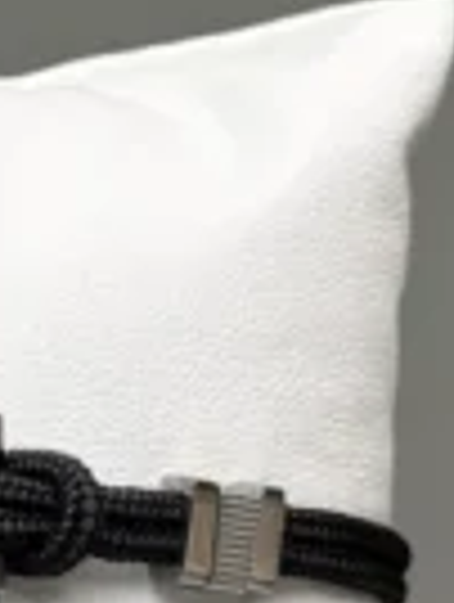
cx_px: -184
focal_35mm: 143
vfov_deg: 13.6
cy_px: 558
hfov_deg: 10.1
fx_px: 2493
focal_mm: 6.76
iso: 64
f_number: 1.78
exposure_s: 1/490
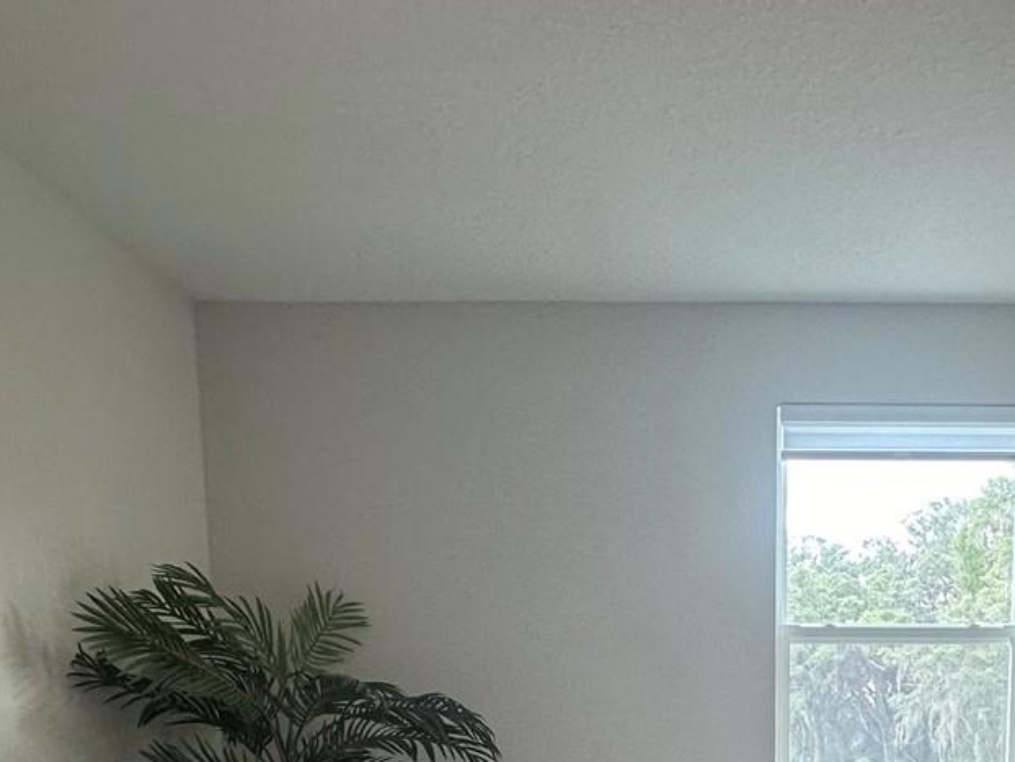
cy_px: 888
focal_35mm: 36
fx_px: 1056
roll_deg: -0.3
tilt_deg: -7.2
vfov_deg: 33.3
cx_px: 751
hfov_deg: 49.5
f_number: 2.2
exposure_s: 1/120
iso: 160
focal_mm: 2.22
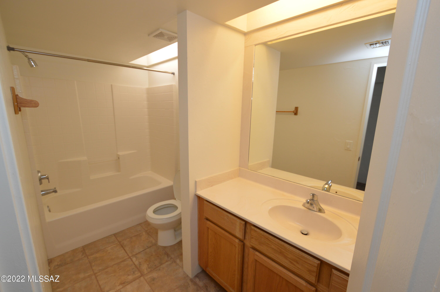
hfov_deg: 100.4
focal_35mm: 15
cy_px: 146
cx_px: 220
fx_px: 183
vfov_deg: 77.2
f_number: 5
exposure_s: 1/100
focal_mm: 10
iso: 400
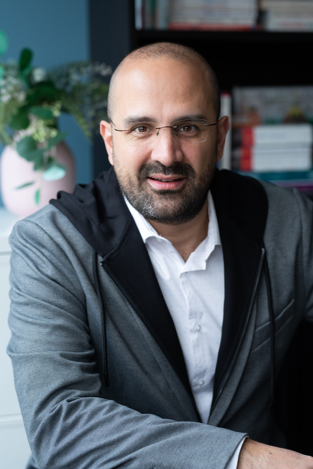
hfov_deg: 16.1
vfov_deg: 23.9
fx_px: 1109
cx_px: 156
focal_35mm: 85
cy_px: 234
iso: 1000
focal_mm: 85
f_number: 2.8
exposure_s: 1/160
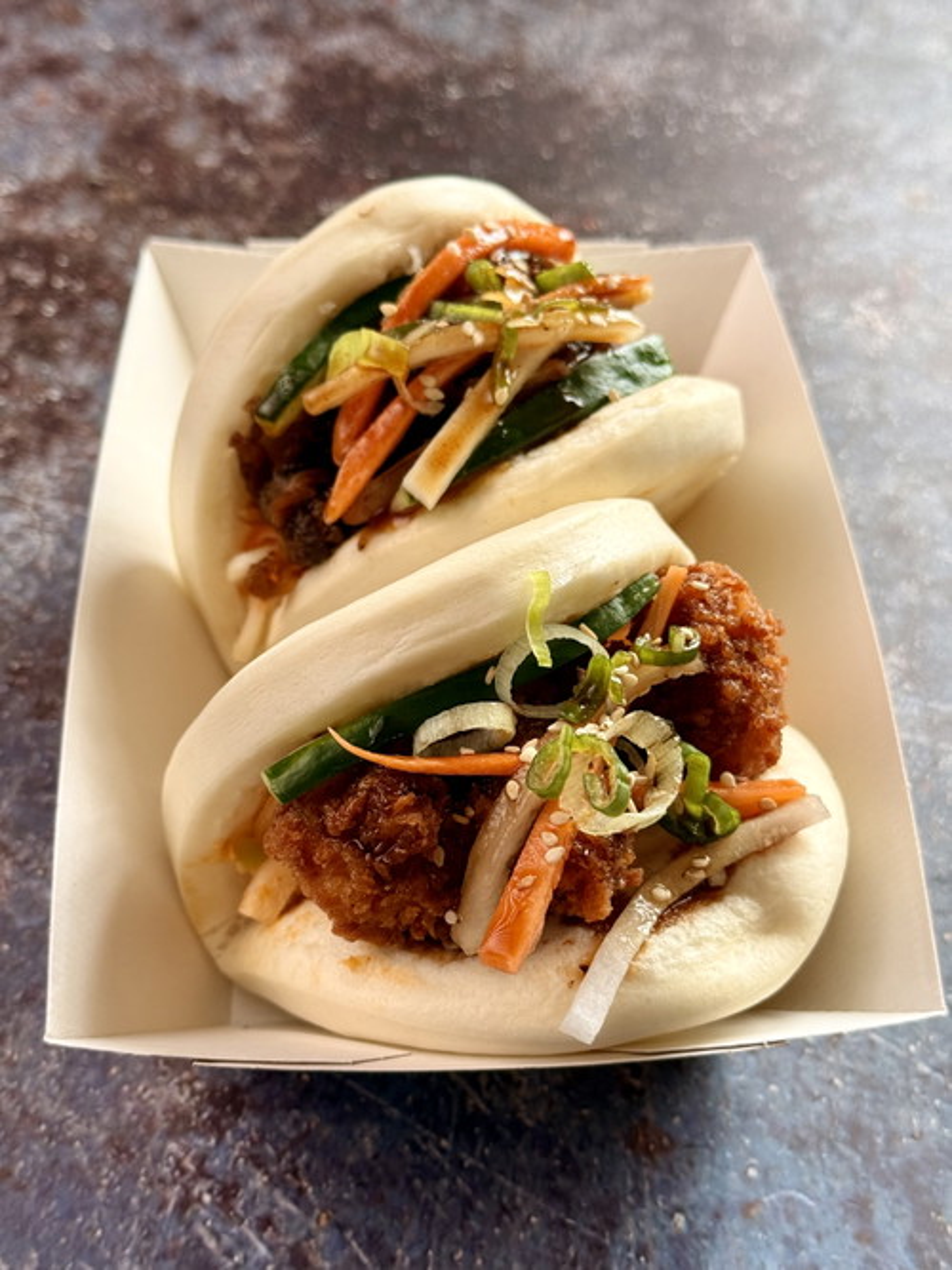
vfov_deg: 39.7
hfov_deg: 30.3
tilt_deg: -46.6
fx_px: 1761
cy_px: 635
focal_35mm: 48
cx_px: 476
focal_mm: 6.76
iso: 100
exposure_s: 1/116
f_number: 1.78
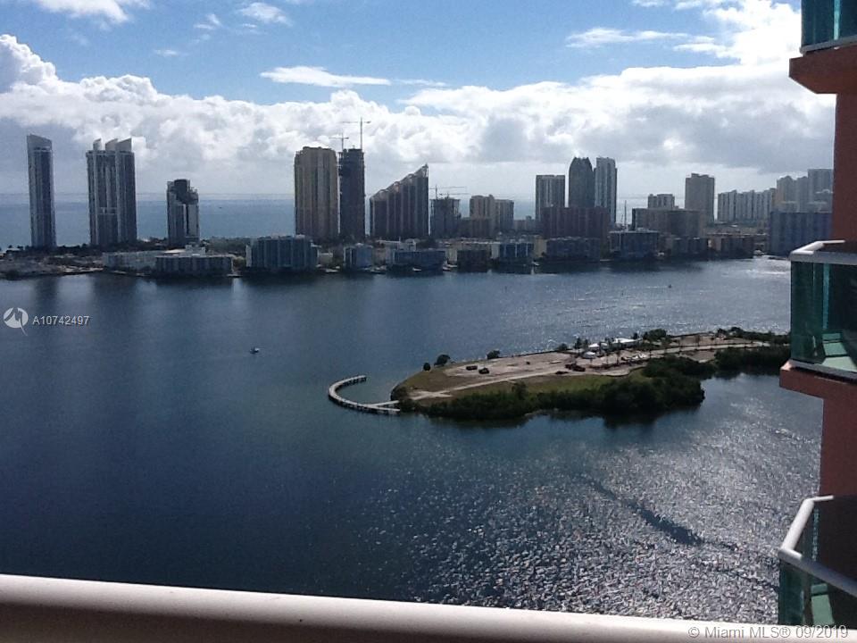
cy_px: 322
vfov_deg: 32.9
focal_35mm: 44
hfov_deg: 42.9
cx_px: 428
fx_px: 1089
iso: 50
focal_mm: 2.03
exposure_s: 1/3344
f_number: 2.4
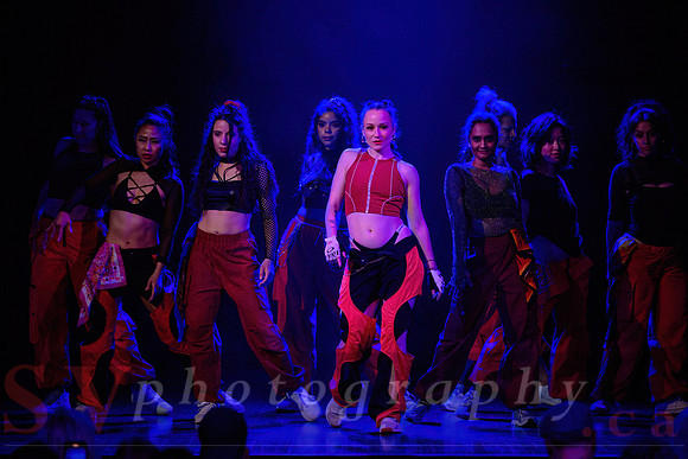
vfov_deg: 8.8
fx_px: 2990
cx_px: 289
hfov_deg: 13.1
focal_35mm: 156
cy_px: 221
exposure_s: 1/200
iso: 1600
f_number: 2.8
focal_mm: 135
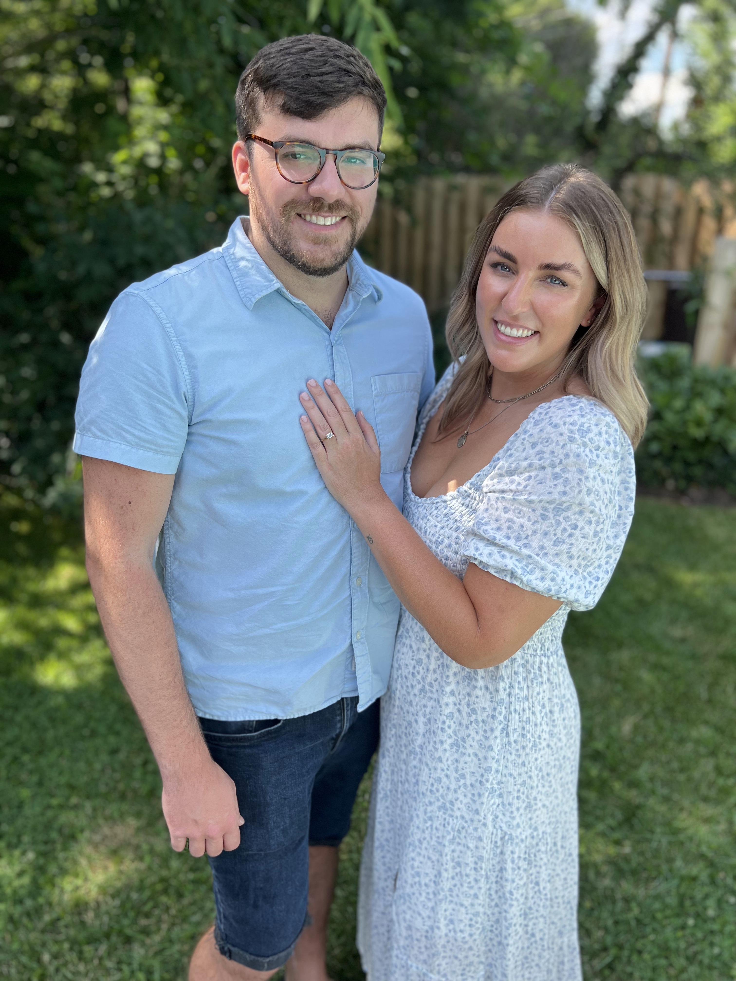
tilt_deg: -19.3
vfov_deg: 67.3
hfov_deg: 53.1
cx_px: 368
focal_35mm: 26
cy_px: 490
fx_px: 737
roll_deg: -0.3
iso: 50
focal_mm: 5.7
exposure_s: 1/769
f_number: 1.5
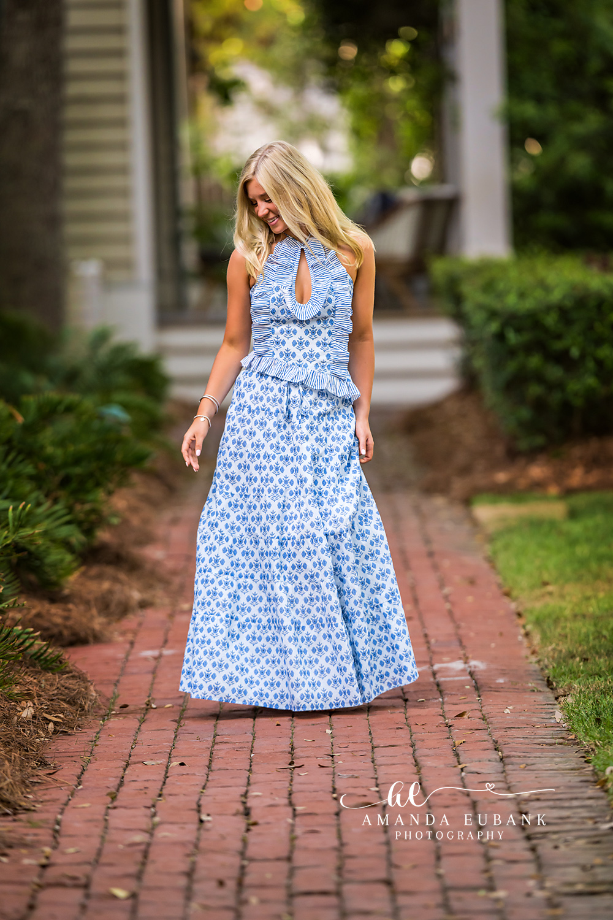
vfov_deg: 10.3
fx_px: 5108
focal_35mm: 200
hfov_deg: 6.9
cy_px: 460
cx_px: 306
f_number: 2.8
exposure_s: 1/1250
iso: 800
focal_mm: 200
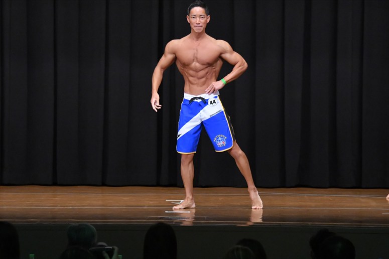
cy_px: 130
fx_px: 2344
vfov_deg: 6.3
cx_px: 194
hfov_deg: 9.5
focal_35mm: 217
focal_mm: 145
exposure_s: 1/400
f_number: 5.6
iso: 8000
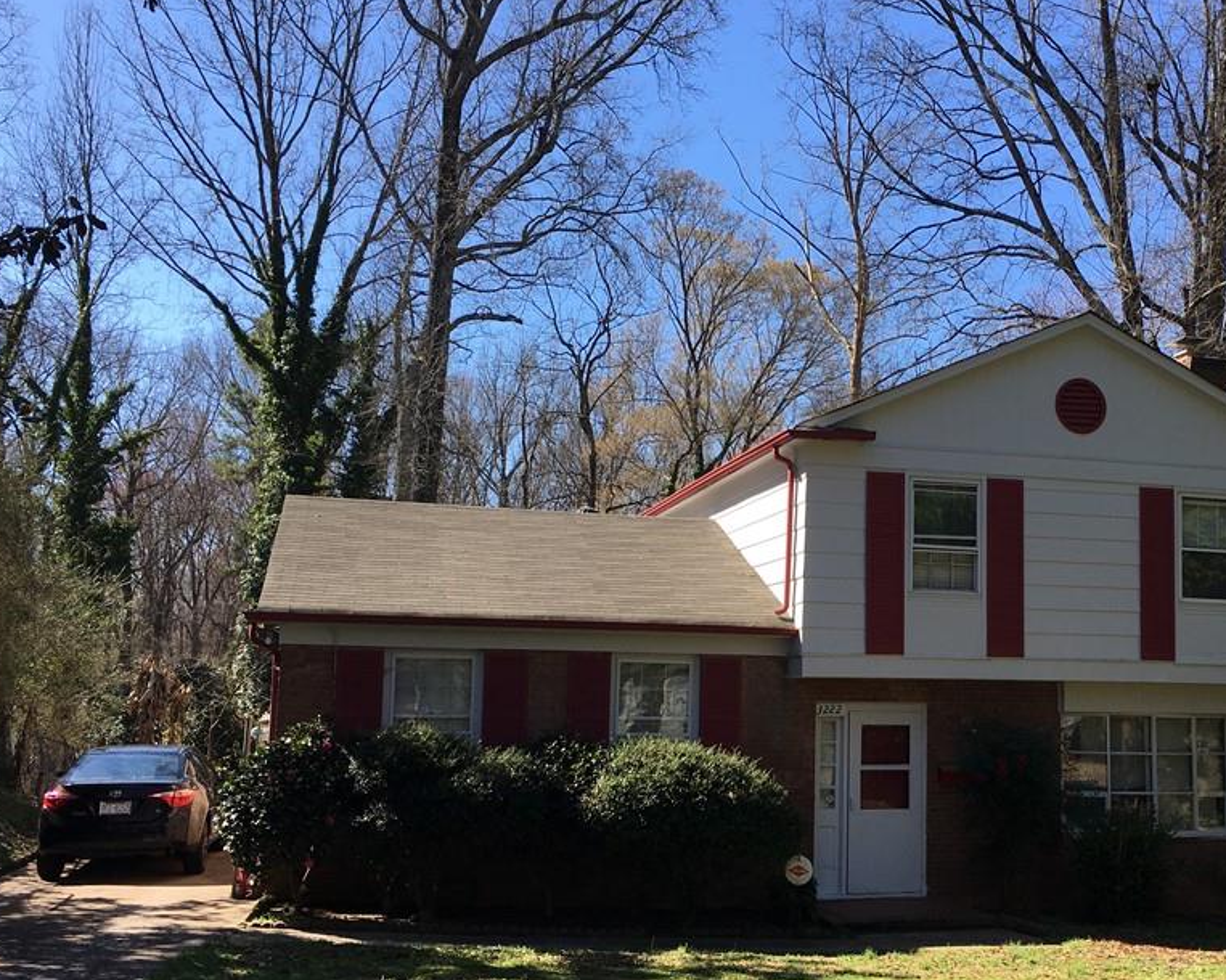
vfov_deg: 39.1
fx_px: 1378
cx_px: 773
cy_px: 549
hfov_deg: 47.5
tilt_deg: +5.8
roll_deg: +0.1
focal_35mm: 38
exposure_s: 1/680
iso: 25
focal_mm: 4.15
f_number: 2.2
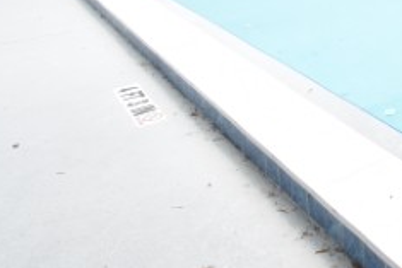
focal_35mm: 46
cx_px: 482
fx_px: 514
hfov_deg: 34.3
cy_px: -73
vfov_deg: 25.5
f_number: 8
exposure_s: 1/250
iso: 400
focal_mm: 10
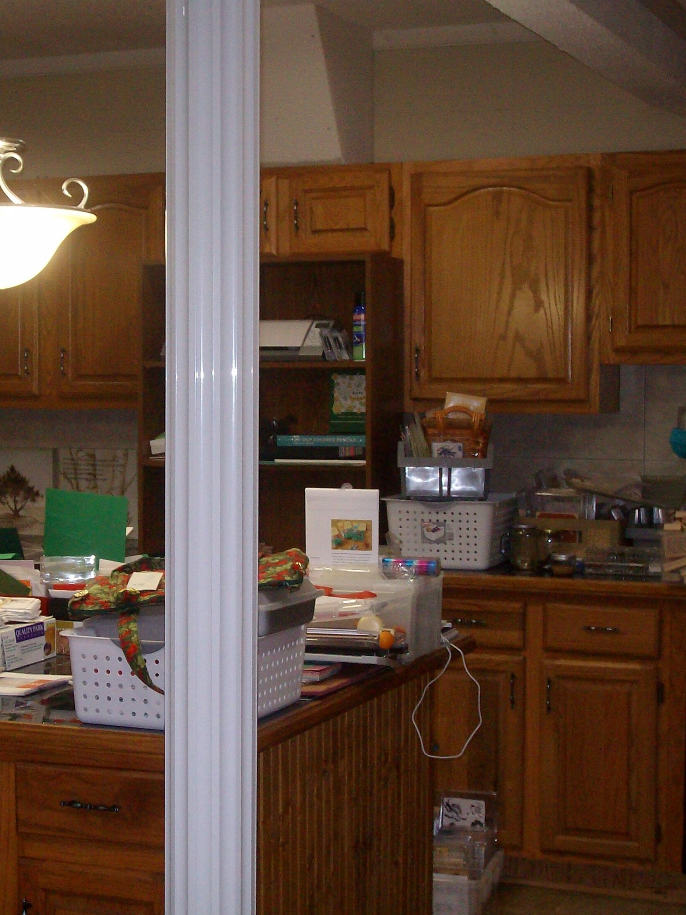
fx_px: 1929
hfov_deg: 20.0
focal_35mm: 73
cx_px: 148
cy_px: 462
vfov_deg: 26.7
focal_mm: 9.11
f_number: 3.4
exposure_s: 1/55.4
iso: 200
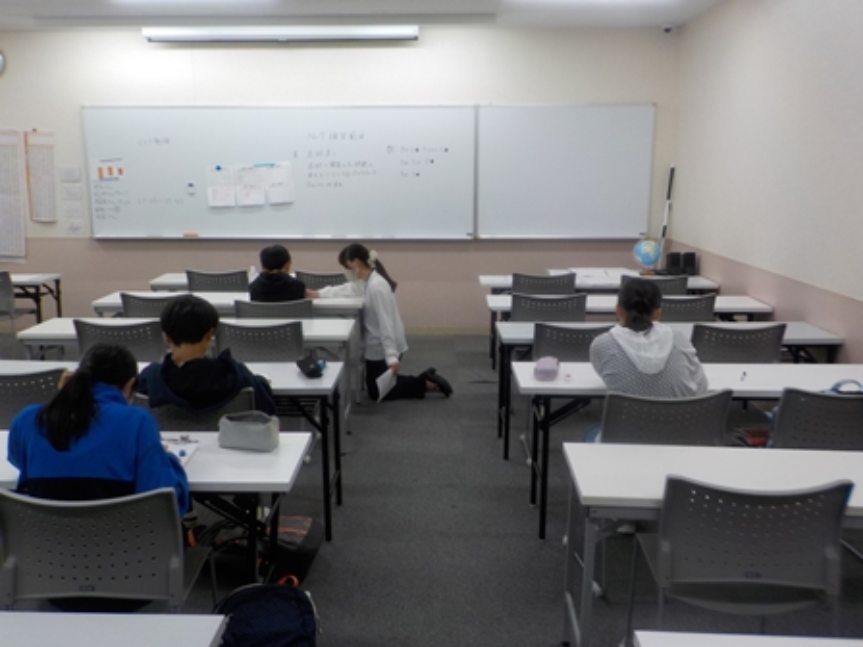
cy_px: 324
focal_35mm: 30
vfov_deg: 46.8
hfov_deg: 60.0
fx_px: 748
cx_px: 432
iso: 125
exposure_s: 1/40
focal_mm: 4.1
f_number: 3.3
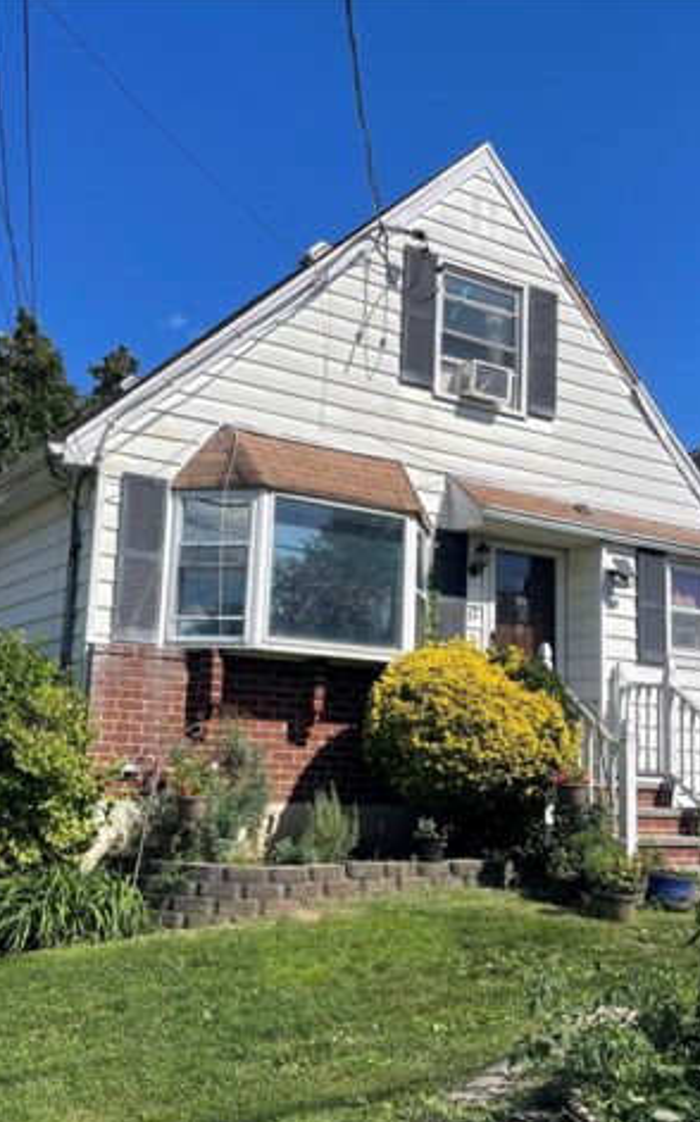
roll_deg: -1.5
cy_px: 567
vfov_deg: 54.0
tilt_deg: +9.4
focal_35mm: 36
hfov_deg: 35.3
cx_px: 333
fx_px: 1100
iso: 32
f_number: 1.6
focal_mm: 5.1
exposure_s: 1/4348
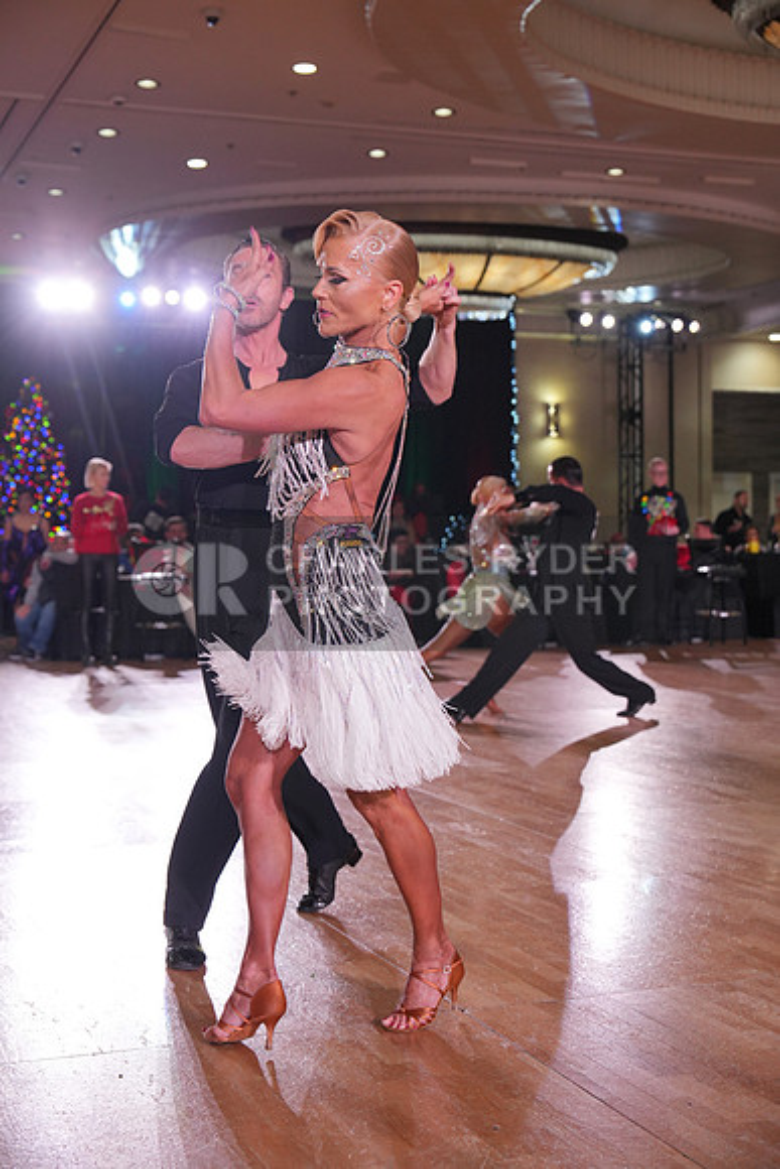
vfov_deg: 39.6
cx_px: 390
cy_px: 584
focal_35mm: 50
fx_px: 1624
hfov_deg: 27.0
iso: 1600
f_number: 4
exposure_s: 1/500
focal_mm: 50
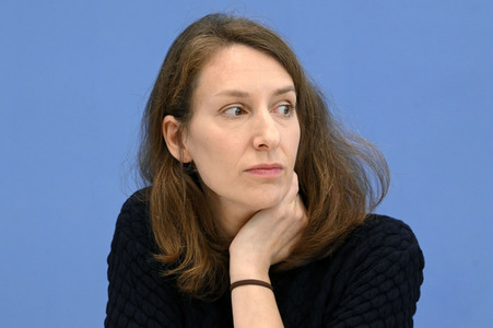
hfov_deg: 16.8
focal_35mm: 122
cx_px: 246
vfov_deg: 11.2
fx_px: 1669
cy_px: 164
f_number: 6.3
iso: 4000
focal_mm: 122
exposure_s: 1/500
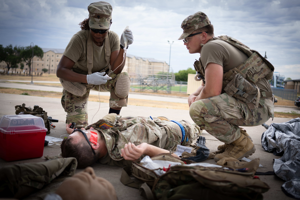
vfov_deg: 37.9
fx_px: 292
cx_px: 150
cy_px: 100
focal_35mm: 35
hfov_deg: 54.4
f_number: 2.8
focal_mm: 35
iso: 100
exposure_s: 1/500
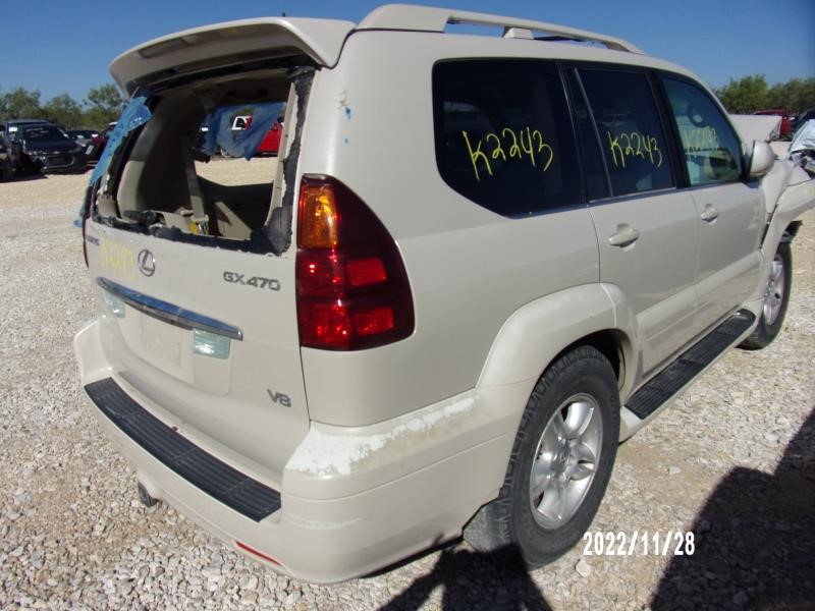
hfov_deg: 71.6
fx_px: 565
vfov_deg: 56.8
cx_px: 408
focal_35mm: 24
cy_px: 306
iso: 80
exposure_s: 1/280
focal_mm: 4.3
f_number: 10.8
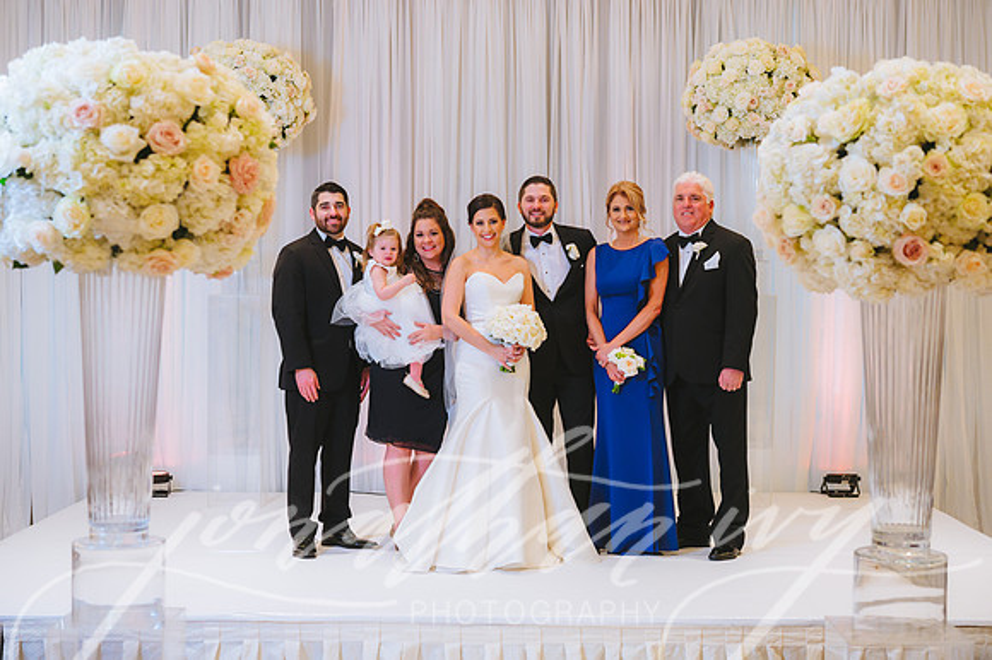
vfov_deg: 24.2
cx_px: 496
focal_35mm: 56
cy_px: 330
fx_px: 1542
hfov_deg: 35.7
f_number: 4
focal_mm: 56
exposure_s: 1/200
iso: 2000
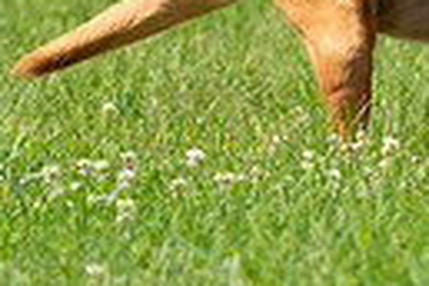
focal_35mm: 1362
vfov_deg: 1.0
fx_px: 16229
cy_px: -331
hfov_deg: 1.5
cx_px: 612
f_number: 6.3
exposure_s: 1/4000
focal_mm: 303
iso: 1250
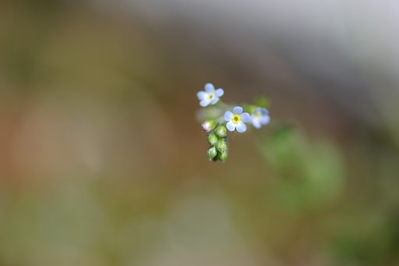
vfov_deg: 18.2
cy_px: 133
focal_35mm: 75
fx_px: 831
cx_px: 200
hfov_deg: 27.0
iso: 100
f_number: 2.8
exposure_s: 1/750
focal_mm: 50
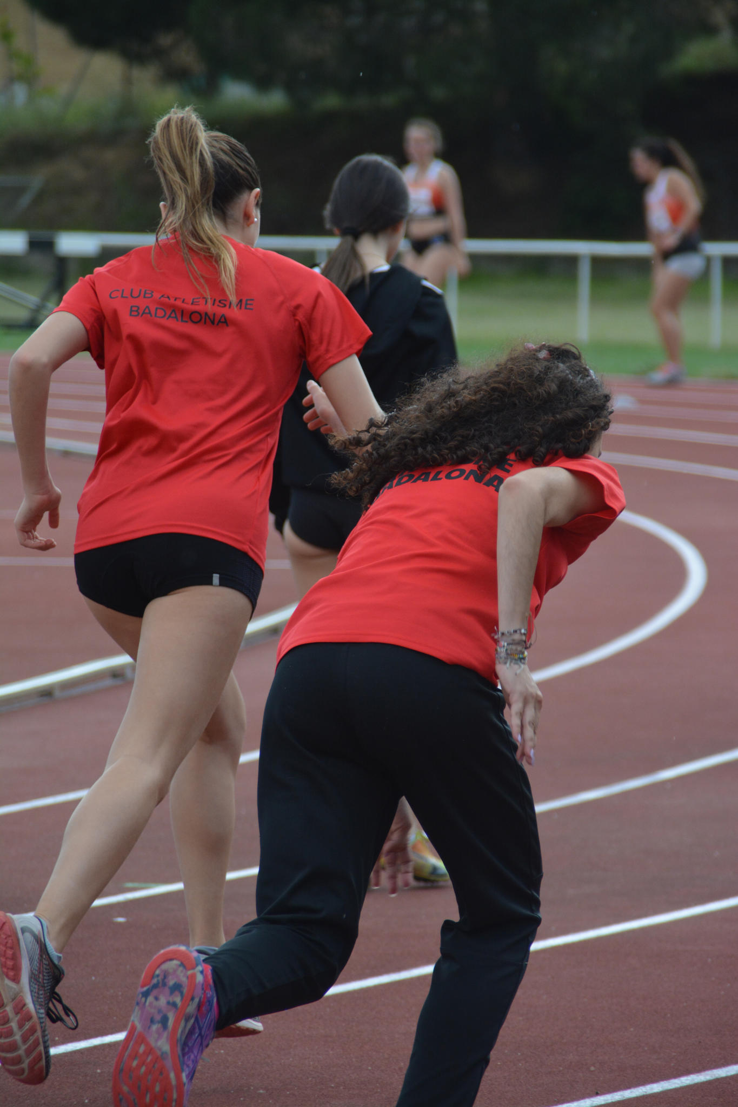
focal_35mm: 300
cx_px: 369
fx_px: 9226
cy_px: 554
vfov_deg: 6.9
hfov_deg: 4.6
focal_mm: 200
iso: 720
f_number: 6.3
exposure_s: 1/1000
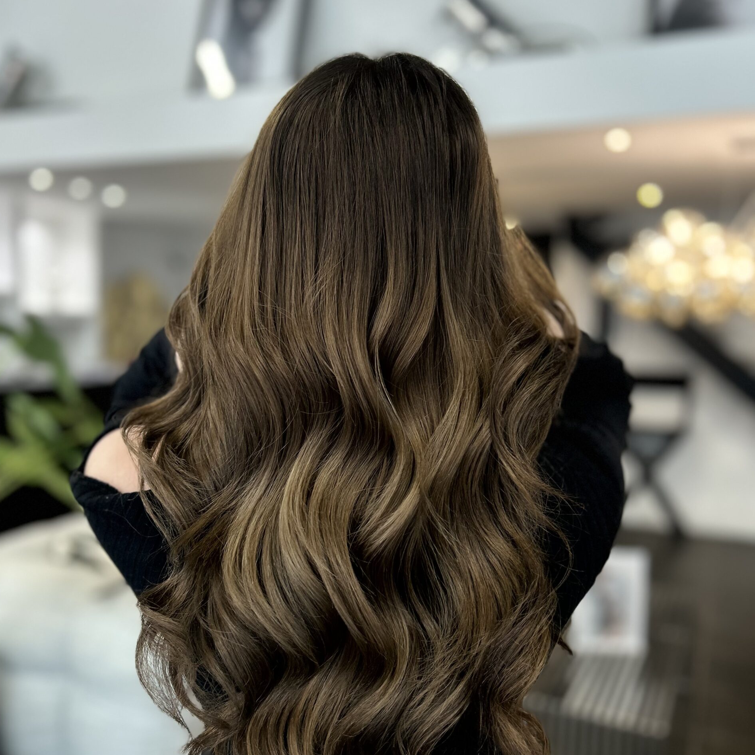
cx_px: 377
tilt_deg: -4.7
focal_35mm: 31
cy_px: 388
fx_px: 765
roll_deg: -1.7
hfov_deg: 52.5
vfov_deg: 52.5
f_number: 1.5
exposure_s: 1/50
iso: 100
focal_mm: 5.7
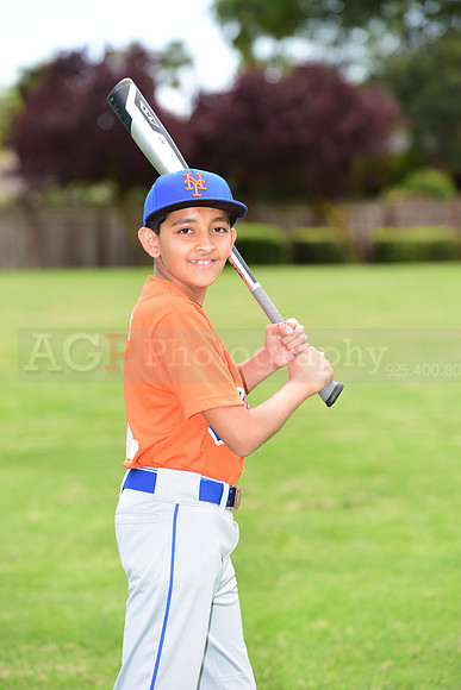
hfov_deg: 8.6
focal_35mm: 160
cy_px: 345
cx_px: 230
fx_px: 3071
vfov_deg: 12.8
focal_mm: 160
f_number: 4.5
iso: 125
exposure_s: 1/250
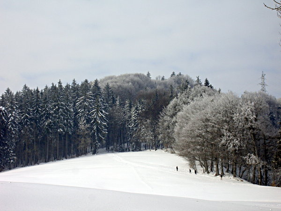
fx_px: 828
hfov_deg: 19.3
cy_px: 106
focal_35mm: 102
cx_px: 140
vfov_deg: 14.5
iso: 50
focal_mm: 16.8
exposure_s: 1/200
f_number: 8.3
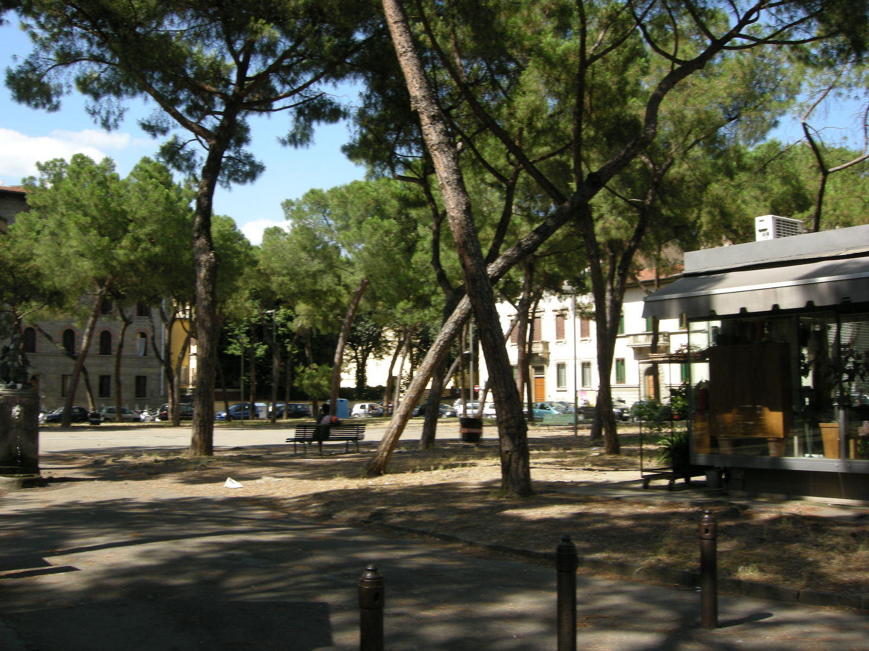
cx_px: 434
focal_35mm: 36
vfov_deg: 39.7
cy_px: 326
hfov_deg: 51.4
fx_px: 904
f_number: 4.8
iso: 64
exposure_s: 1/174
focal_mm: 7.5
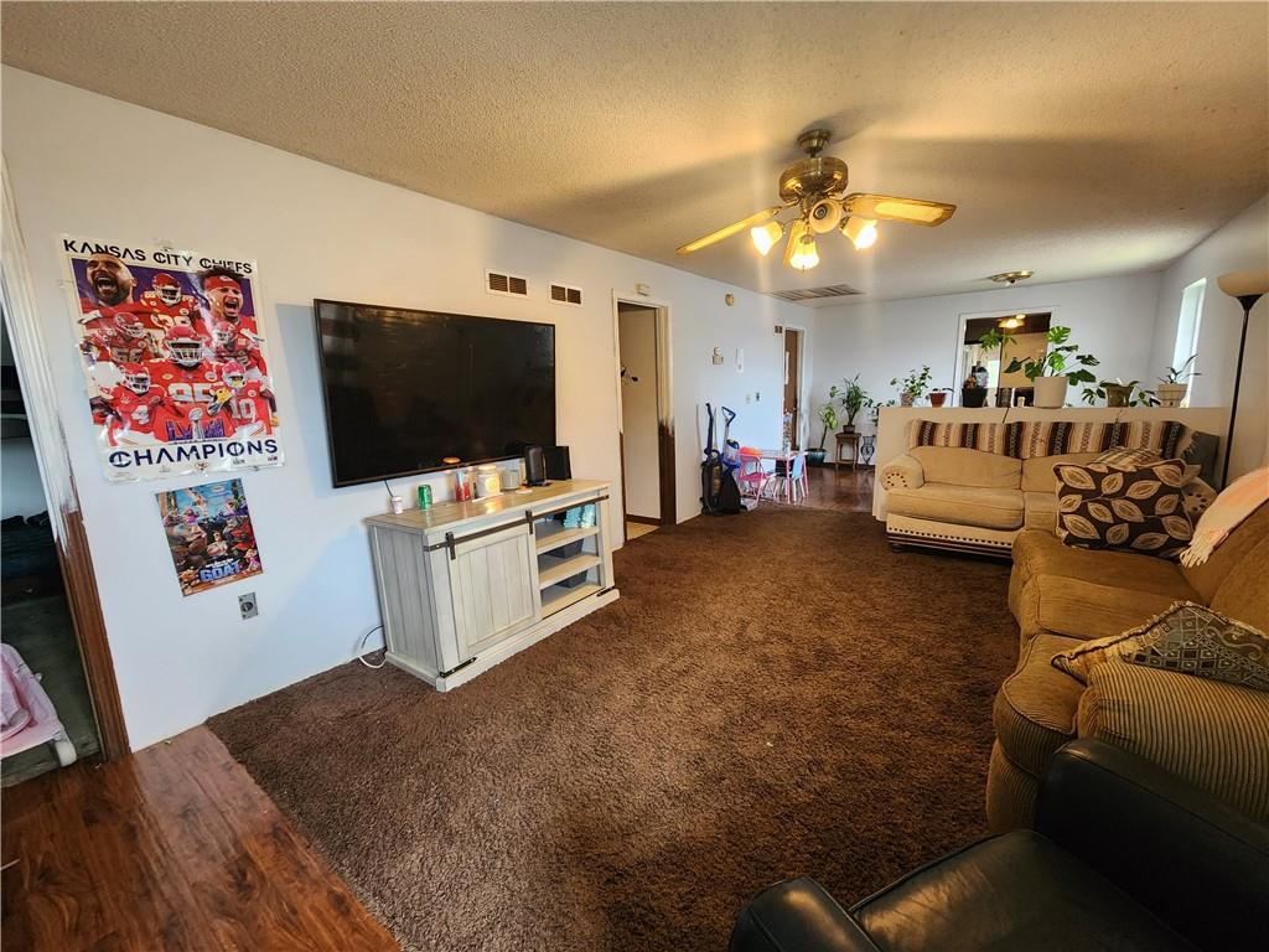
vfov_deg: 89.9
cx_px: 634
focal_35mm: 13
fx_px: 477
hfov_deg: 106.2
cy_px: 476
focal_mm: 2.2
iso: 320
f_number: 2.2
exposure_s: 1/40
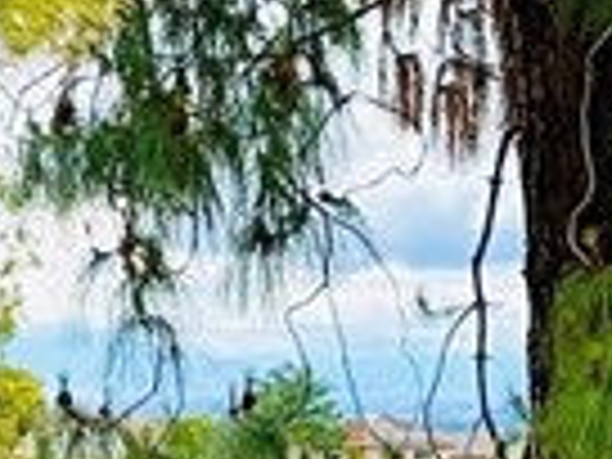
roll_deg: +1.3
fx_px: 3200
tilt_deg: +3.5
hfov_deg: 10.3
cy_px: 225
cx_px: -472
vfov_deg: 8.2
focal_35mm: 181
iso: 80
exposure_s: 1/1304
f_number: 1.78
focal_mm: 6.86
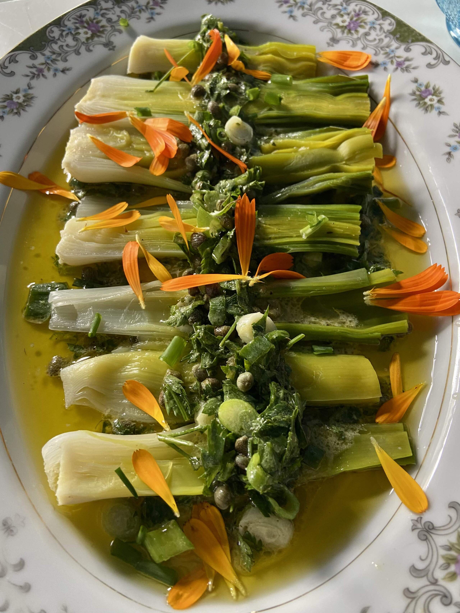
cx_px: 230
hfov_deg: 53.1
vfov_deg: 67.3
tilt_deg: -59.6
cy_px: 306
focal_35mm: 26
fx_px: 461
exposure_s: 1/60
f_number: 1.8
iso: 160
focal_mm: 4.25
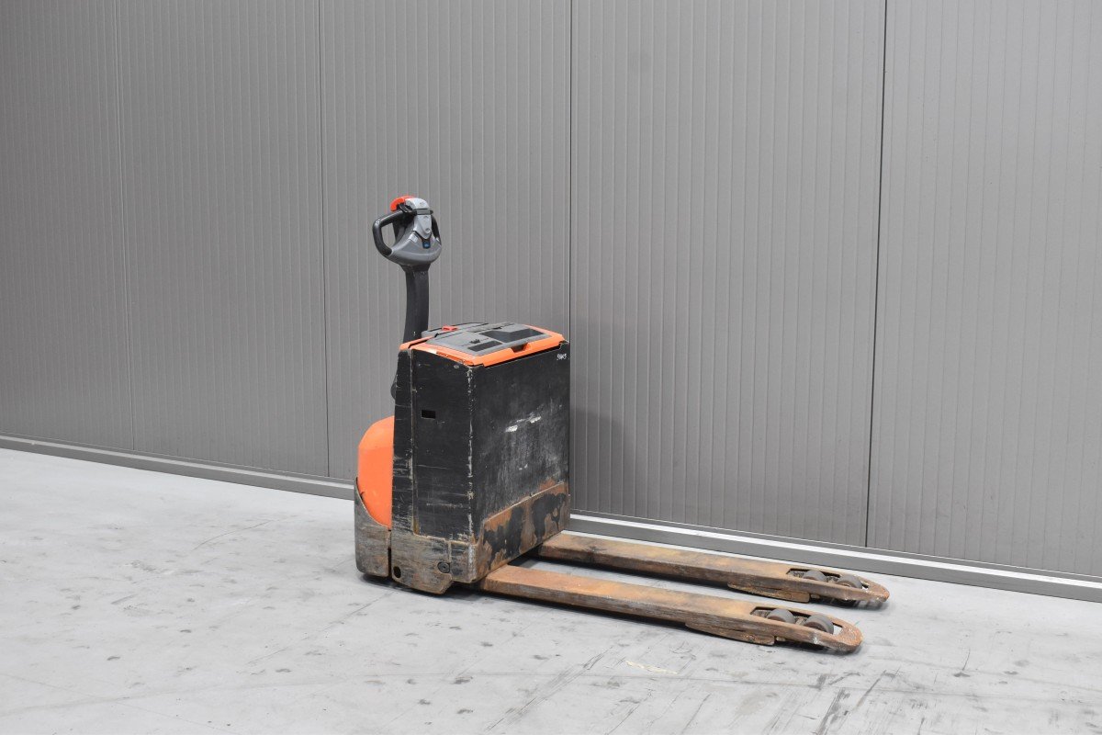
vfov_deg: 35.5
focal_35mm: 38
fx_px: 1148
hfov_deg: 51.3
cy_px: 368
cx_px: 551
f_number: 5.6
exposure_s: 1/25
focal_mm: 25
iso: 1600
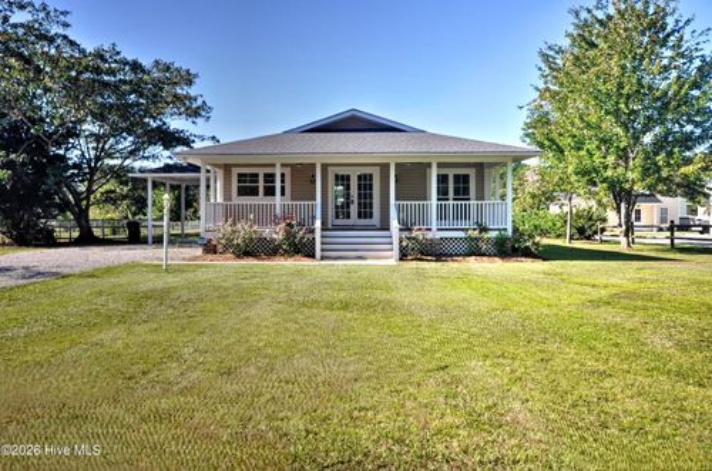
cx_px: 356
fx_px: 553
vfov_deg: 46.2
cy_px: 236
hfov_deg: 65.6
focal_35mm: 28
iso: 200
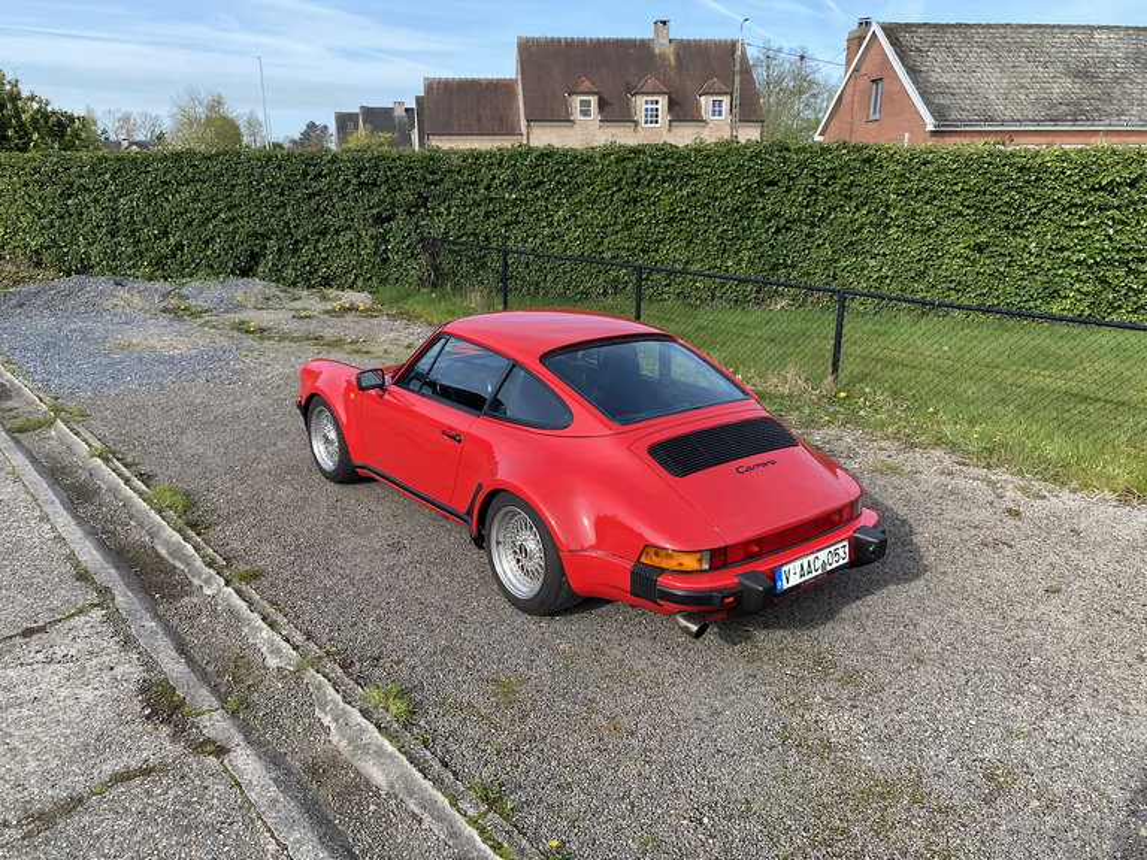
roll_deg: +0.1
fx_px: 862
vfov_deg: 53.1
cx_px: 574
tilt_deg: -17.6
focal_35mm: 26
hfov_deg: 67.3
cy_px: 430
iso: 32
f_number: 1.8
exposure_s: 1/934
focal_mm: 4.25
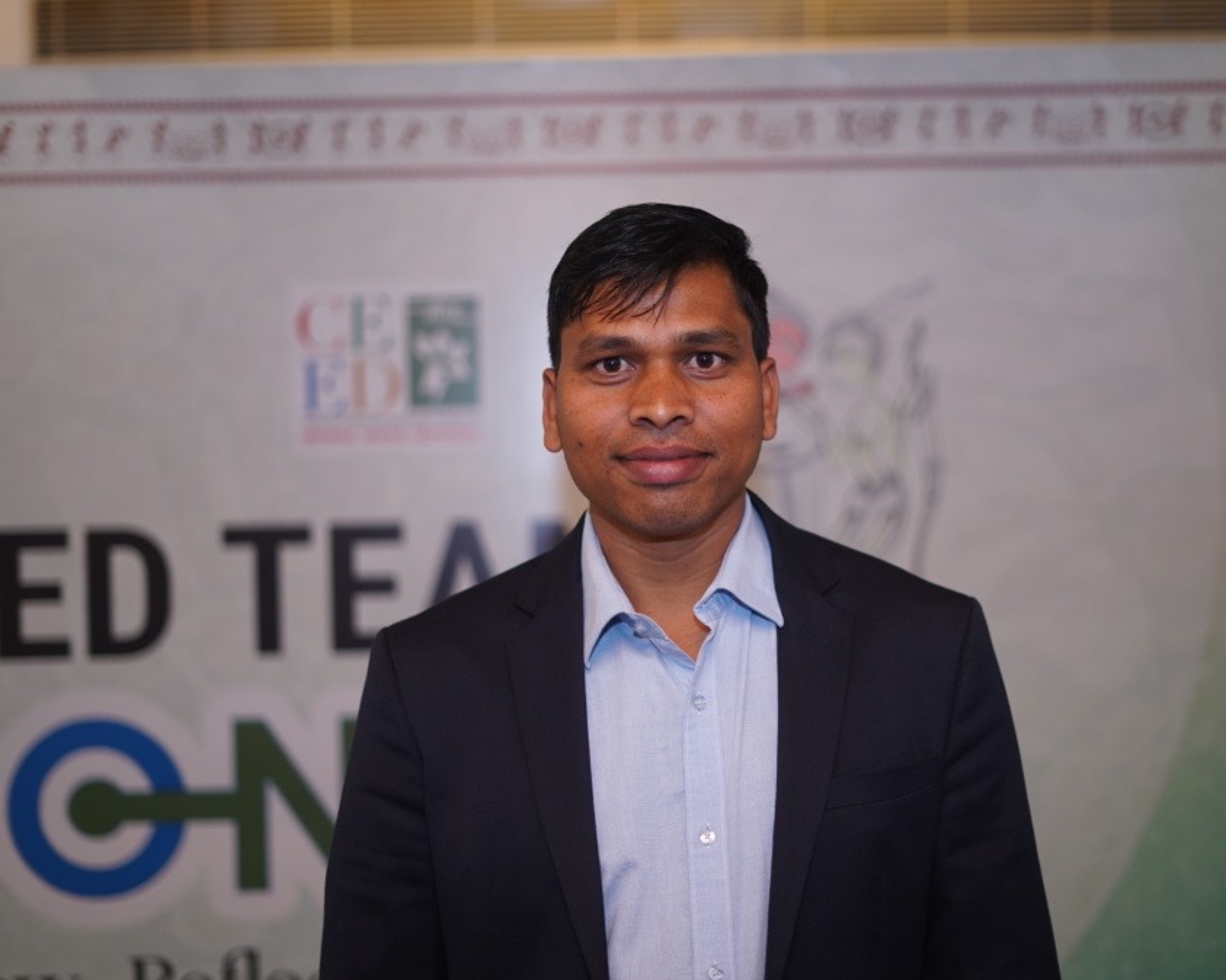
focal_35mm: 57
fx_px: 2068
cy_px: 491
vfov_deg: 26.7
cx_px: 670
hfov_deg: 33.0
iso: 250
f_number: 1.8
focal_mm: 50
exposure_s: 1/125
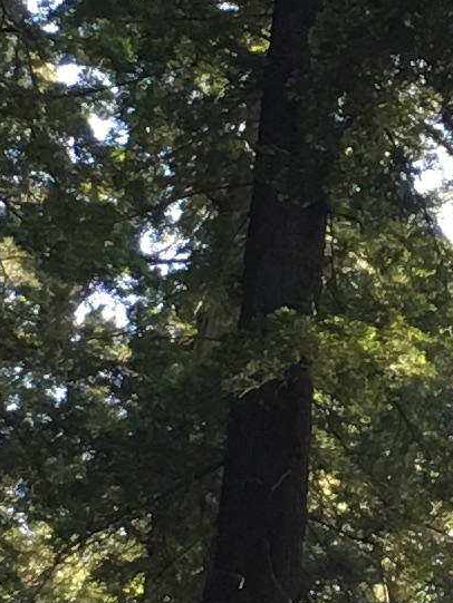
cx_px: 666
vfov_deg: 9.2
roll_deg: -4.3
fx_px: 3767
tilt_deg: +43.1
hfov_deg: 6.8
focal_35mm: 216
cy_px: 233
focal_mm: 4.15
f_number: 2.2
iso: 25
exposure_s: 1/30
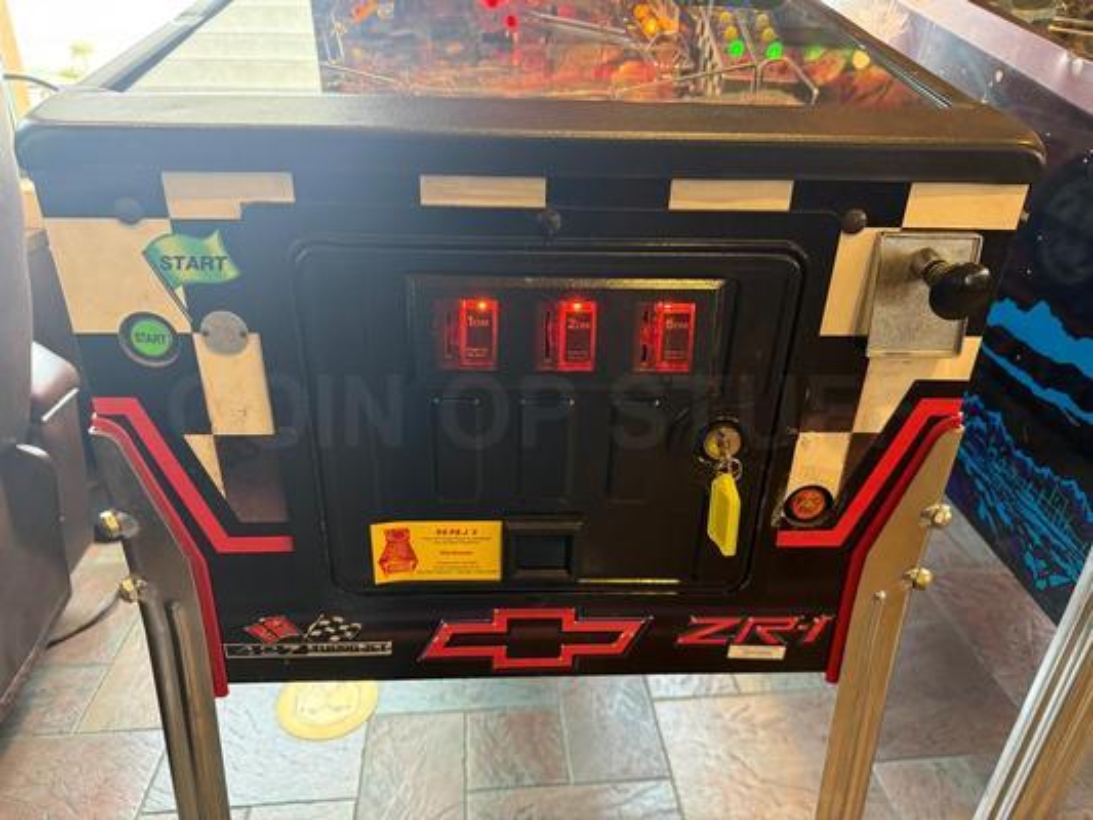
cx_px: 546
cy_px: 410
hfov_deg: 71.6
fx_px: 758
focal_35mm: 24
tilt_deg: -25.3
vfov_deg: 56.8
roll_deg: -1.6
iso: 400
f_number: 1.78
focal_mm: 6.76
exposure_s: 1/60
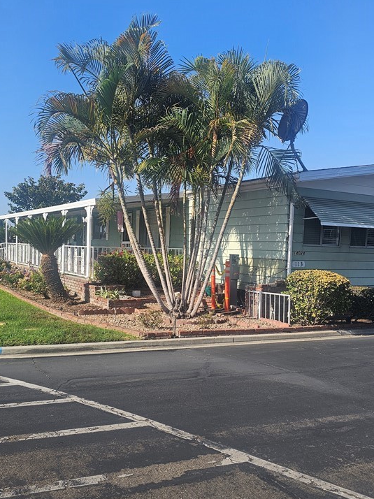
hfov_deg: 42.9
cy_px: 277
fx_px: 476
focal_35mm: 33
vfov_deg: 55.2
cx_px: 180
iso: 10
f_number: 1.7
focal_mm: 6.3
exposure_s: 1/531
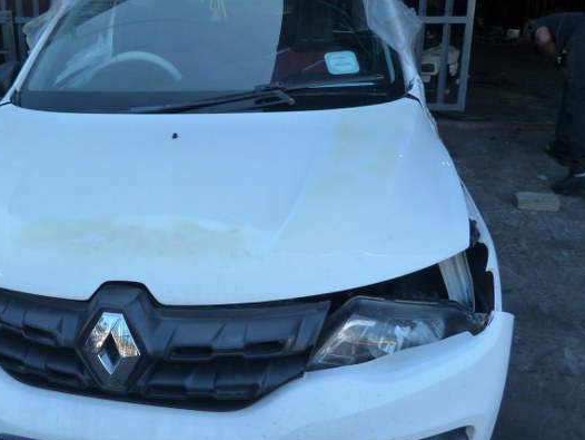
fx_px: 642
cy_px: 226
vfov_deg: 37.7
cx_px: 181
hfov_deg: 47.9
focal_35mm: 38
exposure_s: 1/100
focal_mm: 4.5
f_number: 3.6
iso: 125
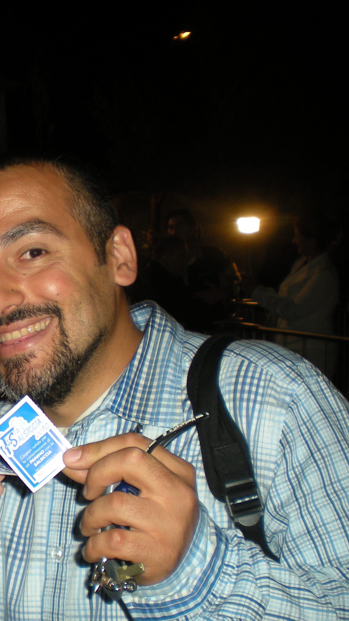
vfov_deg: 37.2
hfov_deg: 20.6
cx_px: -23
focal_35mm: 56
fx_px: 921
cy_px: 310
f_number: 3.1
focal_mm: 6.3
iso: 64
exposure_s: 1/60
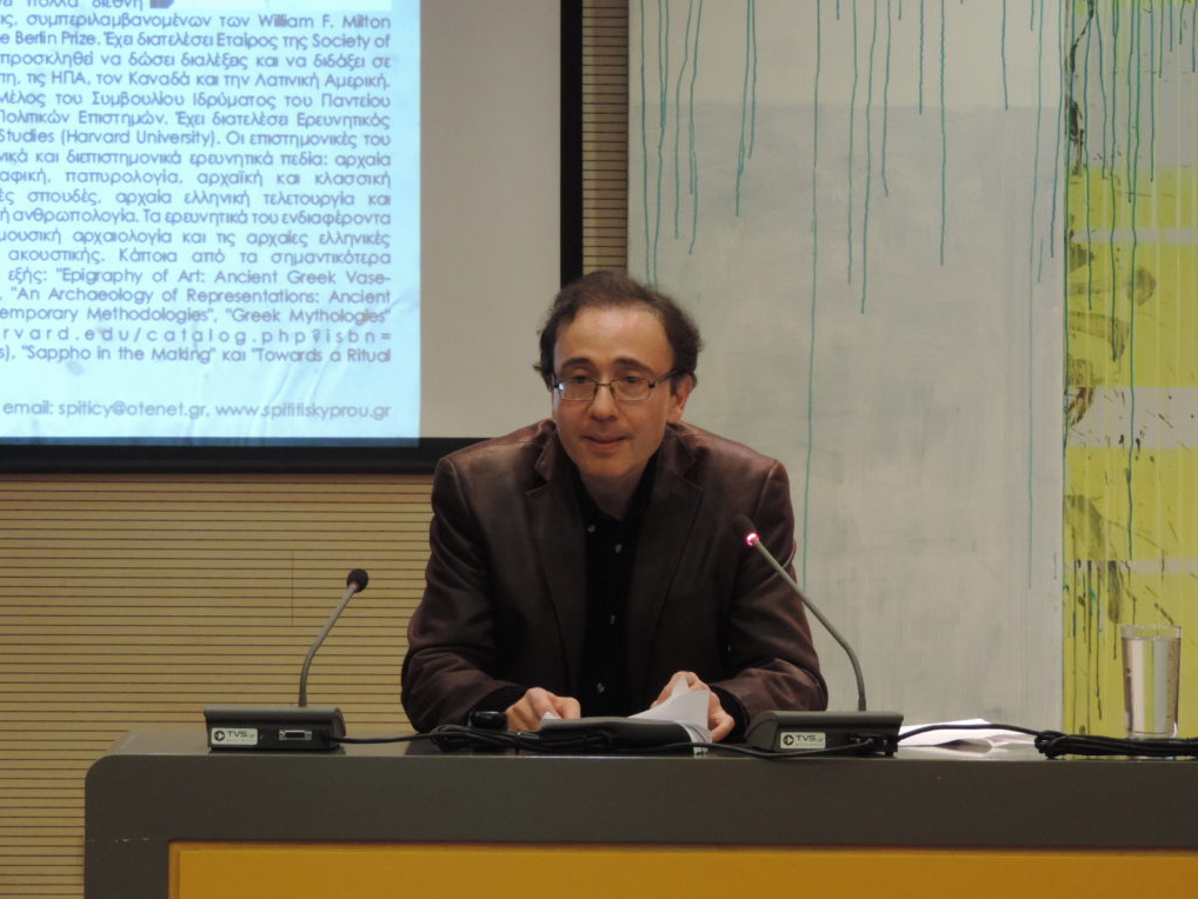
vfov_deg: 8.7
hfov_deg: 11.6
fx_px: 5919
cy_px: 451
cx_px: 600
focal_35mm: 171
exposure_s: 1/30
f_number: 4.5
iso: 720
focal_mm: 30.3
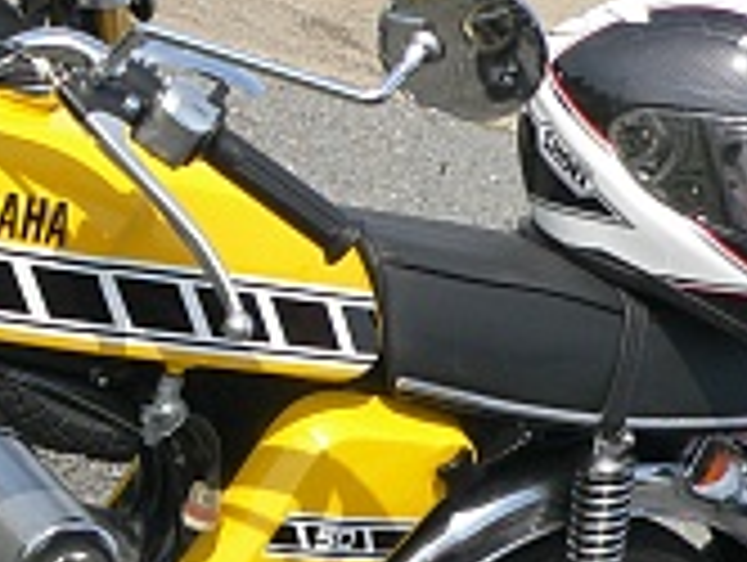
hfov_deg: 18.8
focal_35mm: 101
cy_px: 540
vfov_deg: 14.5
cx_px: -25
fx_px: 2183
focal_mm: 6
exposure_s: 1/500
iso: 80
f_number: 4
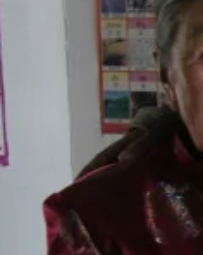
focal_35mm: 228
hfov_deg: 6.3
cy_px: 169
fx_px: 1716
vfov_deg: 8.5
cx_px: 569
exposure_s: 1/60
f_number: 3.2
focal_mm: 20
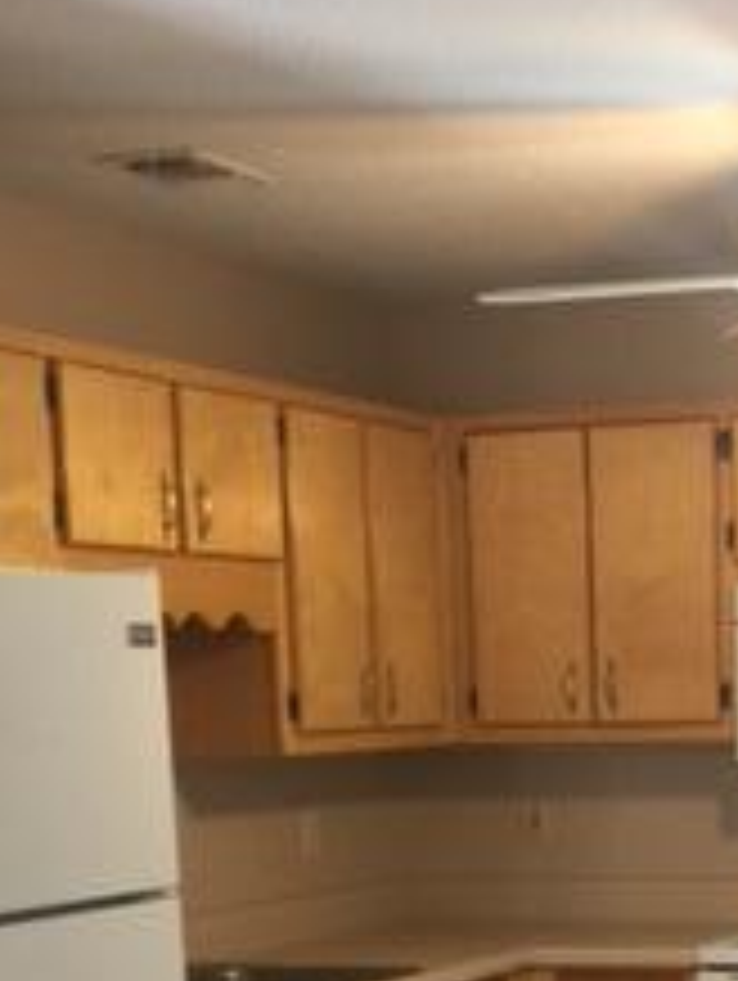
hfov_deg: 17.2
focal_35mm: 85
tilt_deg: -8.3
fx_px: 2412
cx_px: 644
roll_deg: +1.7
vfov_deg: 21.5
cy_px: 1152
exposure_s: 1/15
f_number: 2.2
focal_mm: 4.15
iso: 32
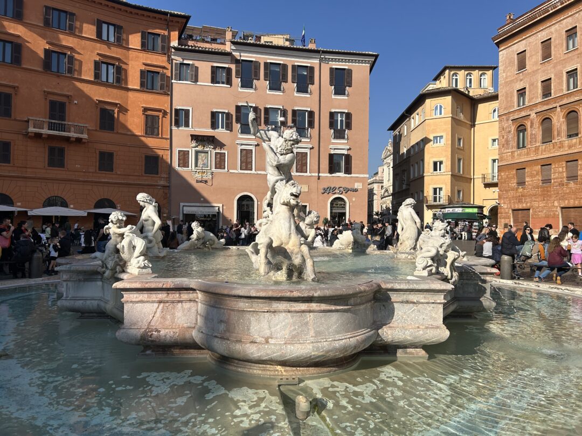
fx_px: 437
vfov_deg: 53.1
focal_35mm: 26
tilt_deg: +1.3
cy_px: 218
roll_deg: +0.4
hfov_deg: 67.3
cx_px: 291
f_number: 1.5
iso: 50
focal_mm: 5.7
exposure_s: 1/5319
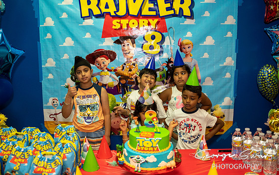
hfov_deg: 64.6
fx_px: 221
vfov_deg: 43.2
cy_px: 85
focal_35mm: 29
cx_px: 138
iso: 2000
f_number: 2.8
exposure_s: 1/200
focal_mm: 28
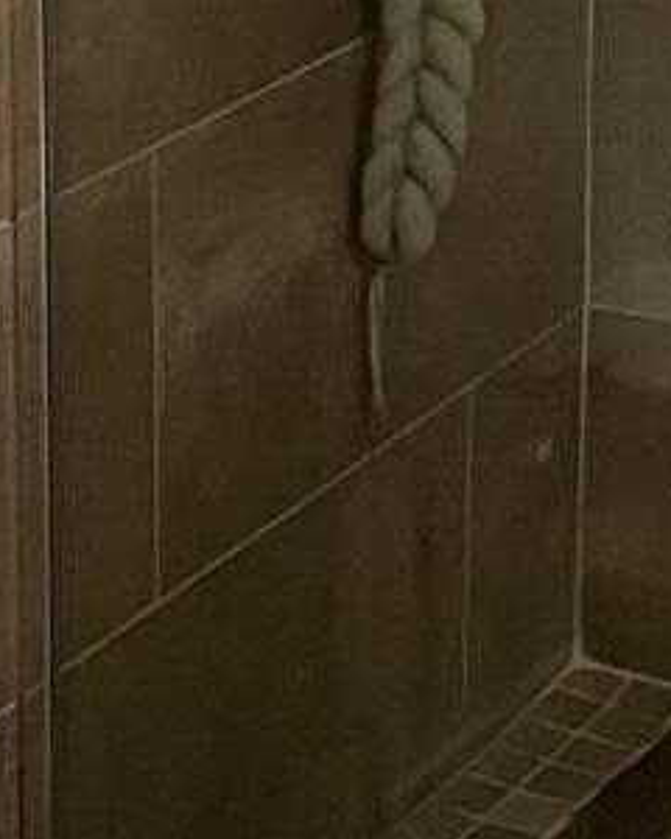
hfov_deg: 9.0
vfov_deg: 11.3
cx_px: 858
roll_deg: -1.9
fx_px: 4195
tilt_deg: -14.9
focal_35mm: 169
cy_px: -76
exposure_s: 1/60
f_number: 1.6
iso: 400
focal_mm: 4.2
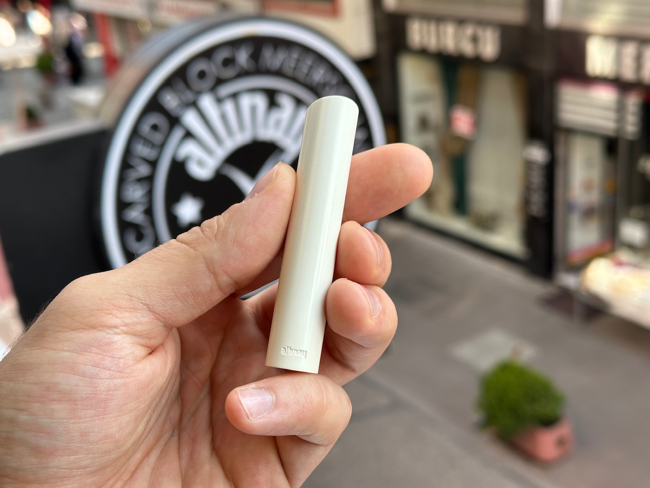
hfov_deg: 39.7
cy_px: 244
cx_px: 325
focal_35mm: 48
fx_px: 901
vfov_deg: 30.3
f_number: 1.78
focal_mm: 6.86
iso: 64
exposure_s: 1/471
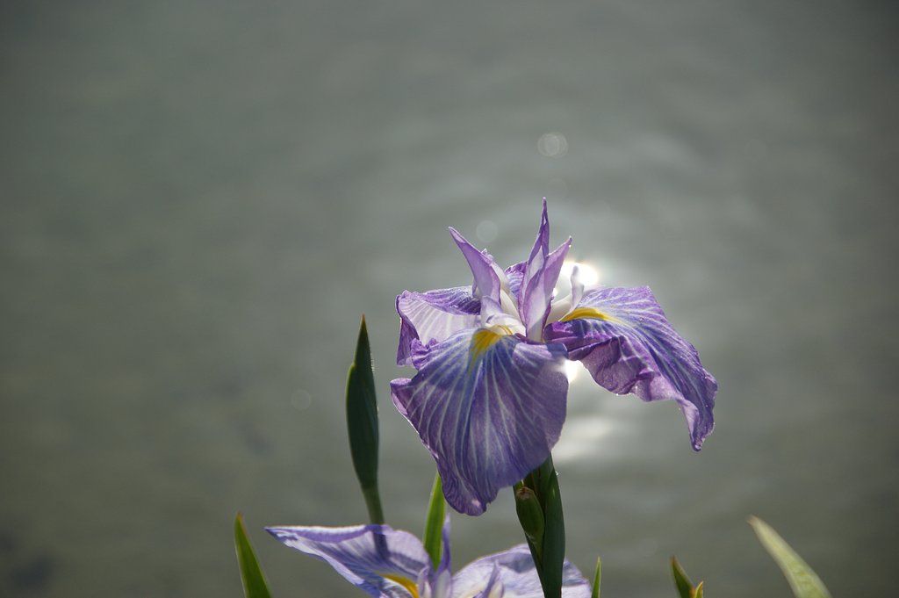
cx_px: 450
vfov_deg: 7.6
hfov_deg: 11.4
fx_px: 4491
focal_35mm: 180
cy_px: 299
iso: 100
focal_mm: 120
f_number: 5.6
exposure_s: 1/1000
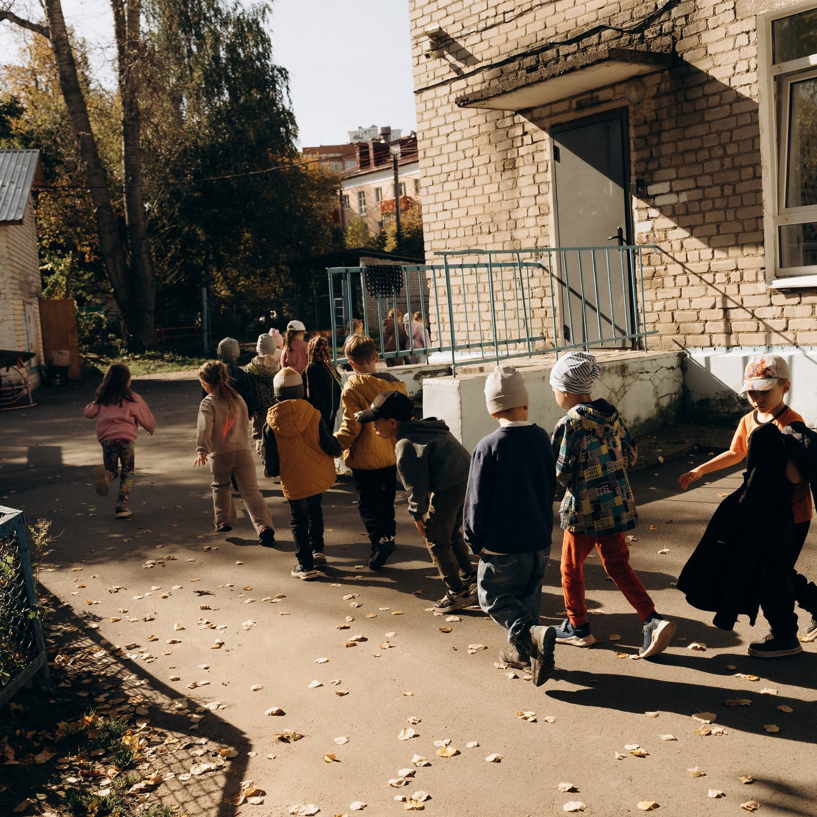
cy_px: 406
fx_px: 961
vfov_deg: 46.0
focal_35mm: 36
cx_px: 468
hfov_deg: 45.9
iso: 160
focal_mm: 28
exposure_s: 1/2500
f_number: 4.5
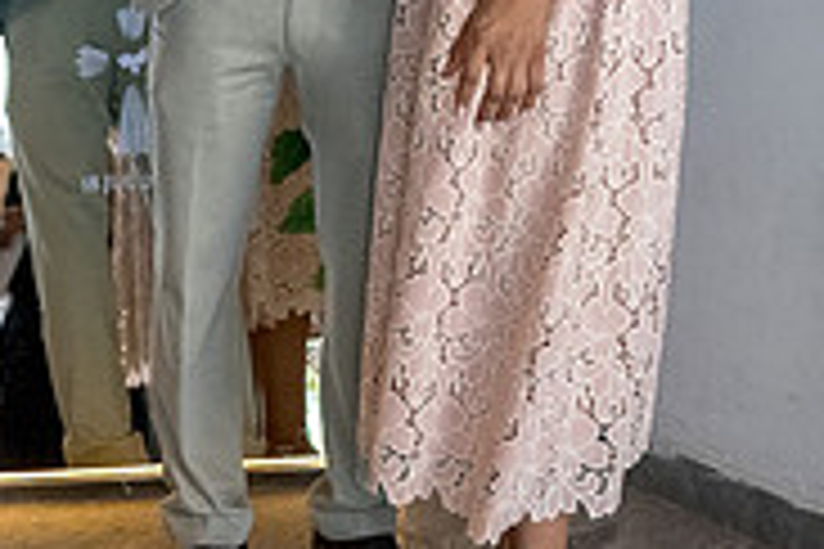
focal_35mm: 111
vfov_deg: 12.1
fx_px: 2540
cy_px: -83
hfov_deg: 18.2
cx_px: 113
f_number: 3.2
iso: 2000
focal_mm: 35
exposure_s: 1/800
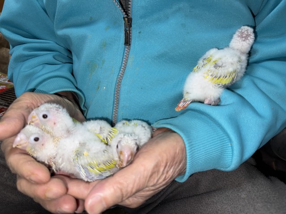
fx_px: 198
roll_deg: -0.7
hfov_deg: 71.6
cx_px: 143
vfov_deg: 56.8
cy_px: 107
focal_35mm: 24
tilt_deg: -28.3
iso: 50
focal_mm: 6.76
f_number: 1.78
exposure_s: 1/79
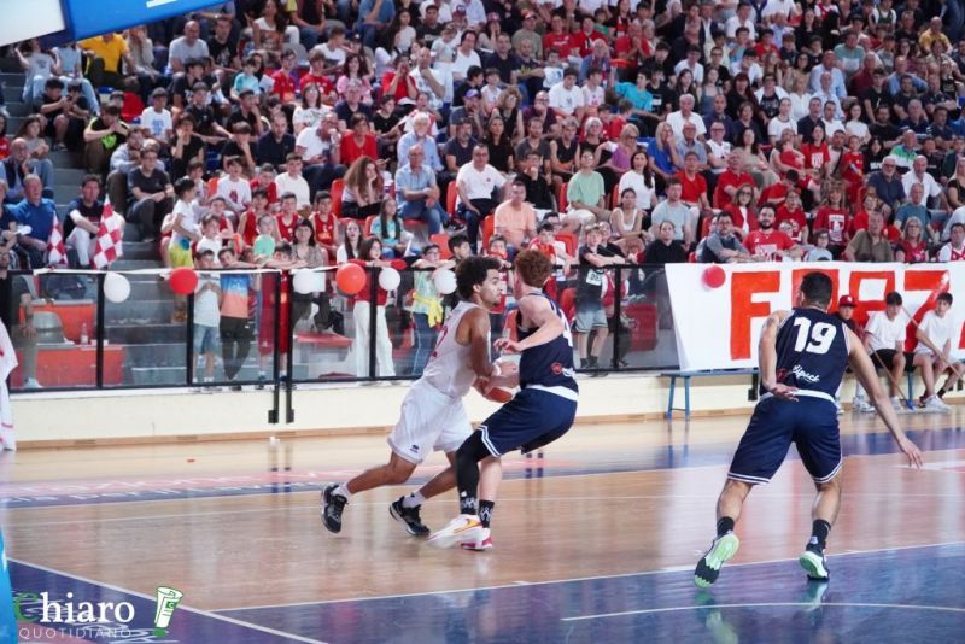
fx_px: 2212
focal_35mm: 82
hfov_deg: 24.6
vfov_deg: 16.6
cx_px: 482
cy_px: 322
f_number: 4
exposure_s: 1/640
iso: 5000
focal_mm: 55
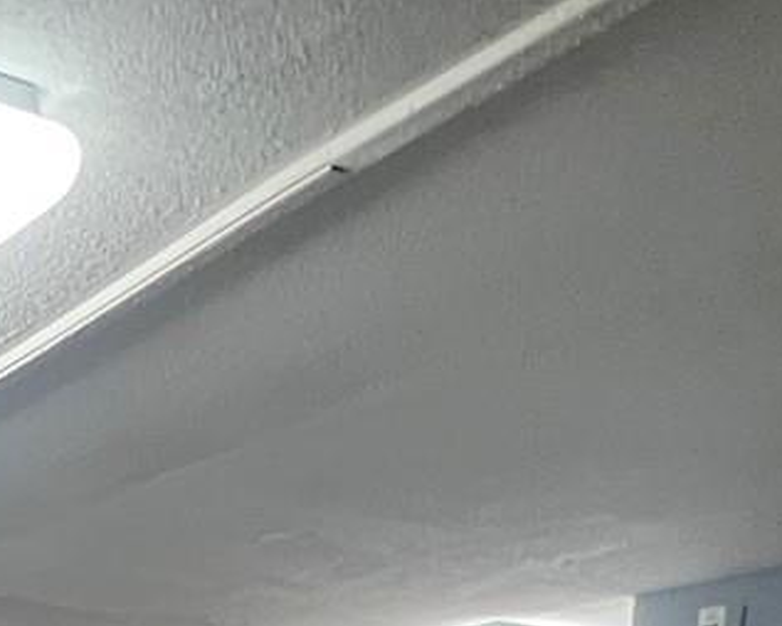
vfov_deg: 17.0
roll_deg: -0.9
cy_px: 1277
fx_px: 1482
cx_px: -32
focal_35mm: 64
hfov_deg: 27.5
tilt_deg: -11.8
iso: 500
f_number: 1.8
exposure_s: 1/60
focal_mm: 1.57
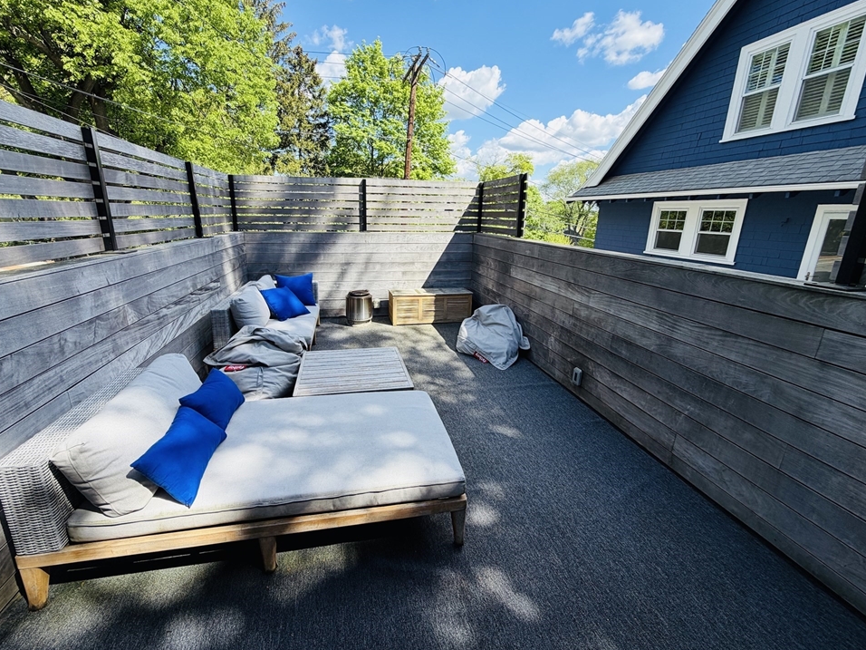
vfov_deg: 81.7
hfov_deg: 98.1
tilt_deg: -15.0
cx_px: 414
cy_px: 310
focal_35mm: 15
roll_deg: -0.7
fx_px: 375
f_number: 2.2
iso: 40
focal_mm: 2.22
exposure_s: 1/579
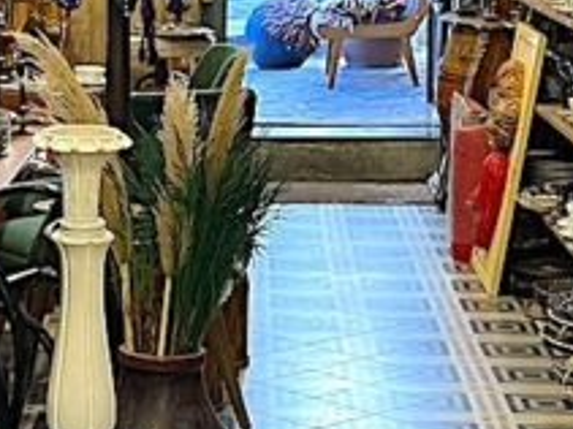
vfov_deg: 11.7
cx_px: 136
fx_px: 2084
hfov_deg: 15.6
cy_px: 30
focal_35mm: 126
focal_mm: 5.1
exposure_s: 1/50
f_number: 1.6
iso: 100
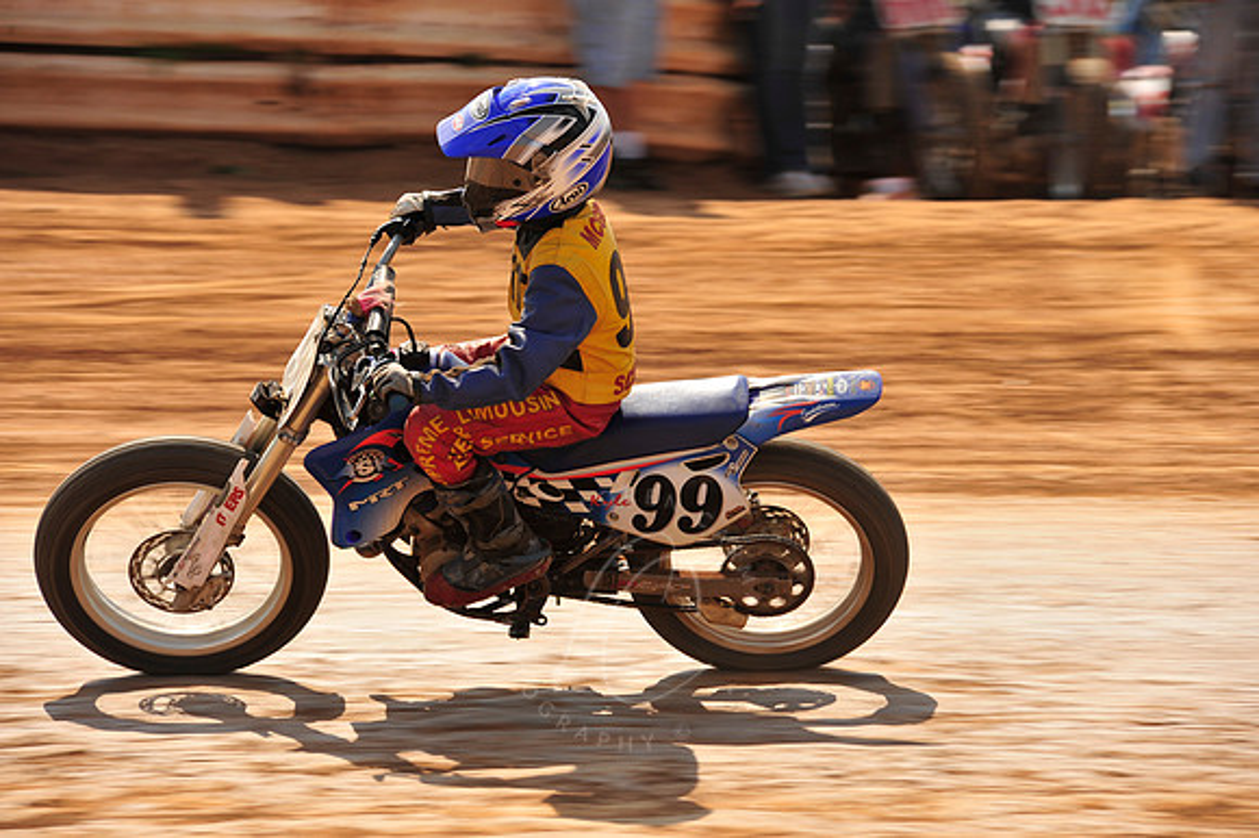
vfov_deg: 6.9
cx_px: 630
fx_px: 6990
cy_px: 419
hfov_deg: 10.3
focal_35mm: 200
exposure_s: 1/400
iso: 200
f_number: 9
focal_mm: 200
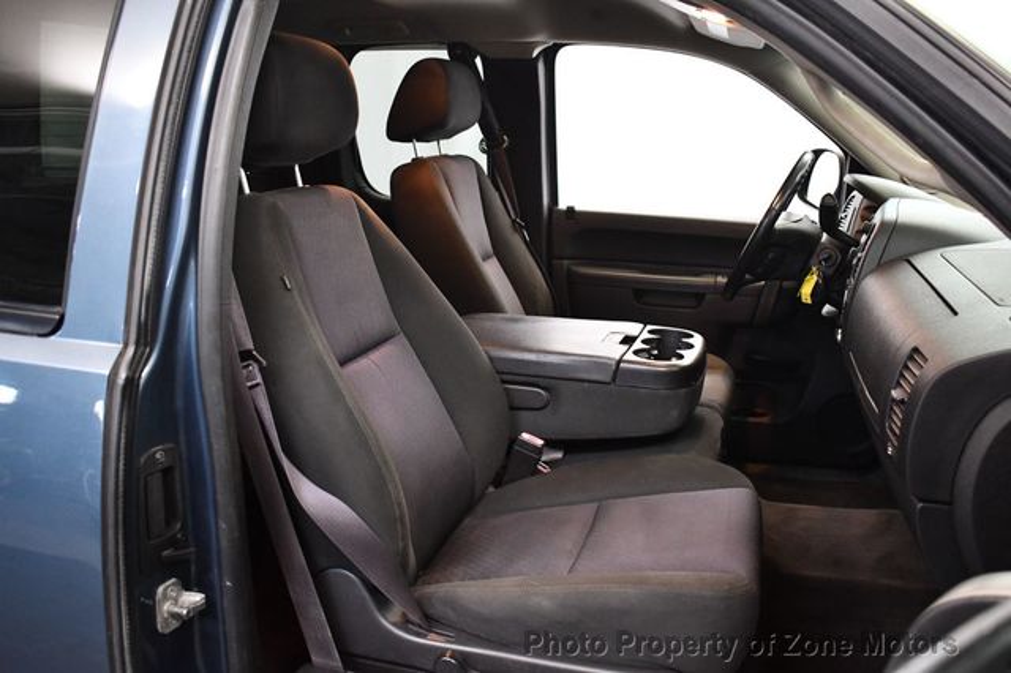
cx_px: 506
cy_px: 336
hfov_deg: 57.2
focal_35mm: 33
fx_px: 926
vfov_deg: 39.9
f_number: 3.8
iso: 3200
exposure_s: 1/100
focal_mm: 22
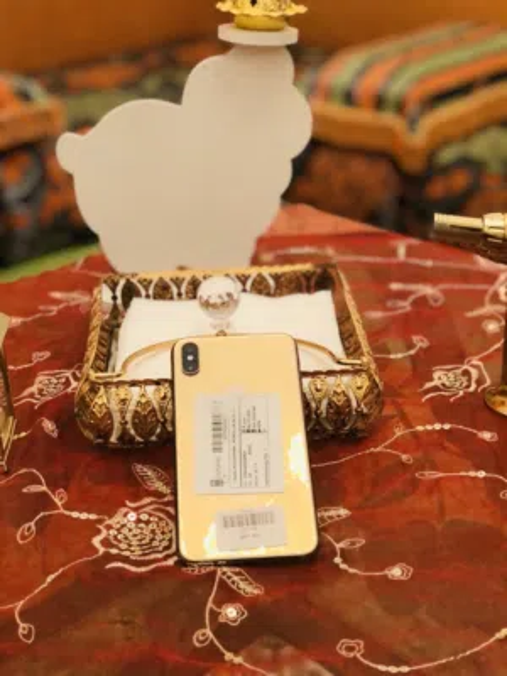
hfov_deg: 25.7
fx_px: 1113
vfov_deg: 33.8
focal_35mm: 57
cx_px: 254
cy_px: 338
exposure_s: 1/33
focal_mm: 6.6
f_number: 2.8
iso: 400
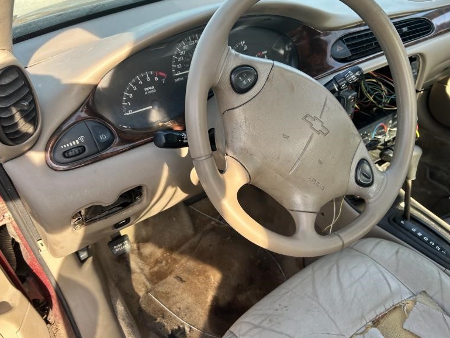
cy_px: 164
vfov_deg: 51.4
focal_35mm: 27
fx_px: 351
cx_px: 228
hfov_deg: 65.3
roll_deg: +1.8
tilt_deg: -34.4
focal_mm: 5.7
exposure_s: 1/216
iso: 50
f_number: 1.5
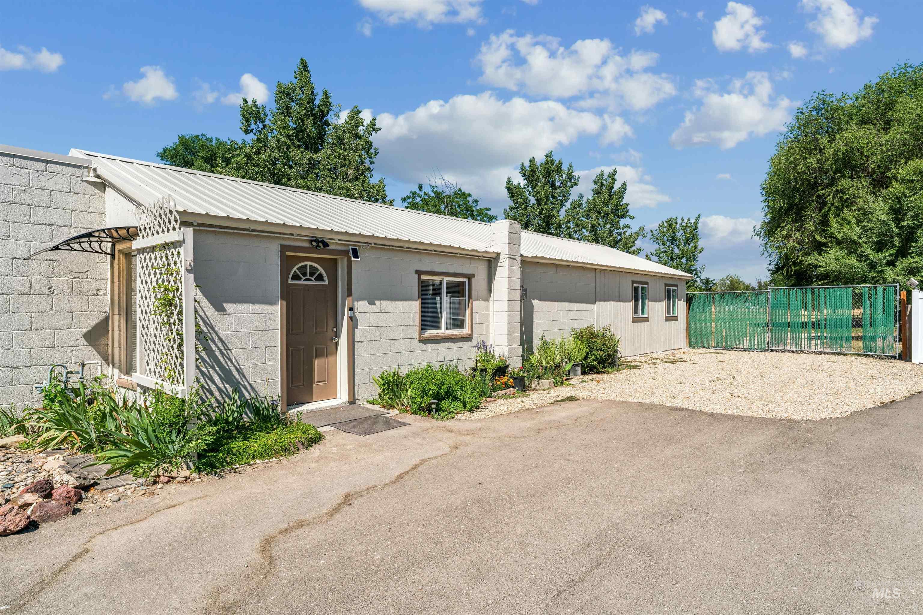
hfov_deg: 83.4
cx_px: 462
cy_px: 308
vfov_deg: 61.4
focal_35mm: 20
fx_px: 518
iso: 400
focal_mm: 20.2
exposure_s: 1/500
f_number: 13
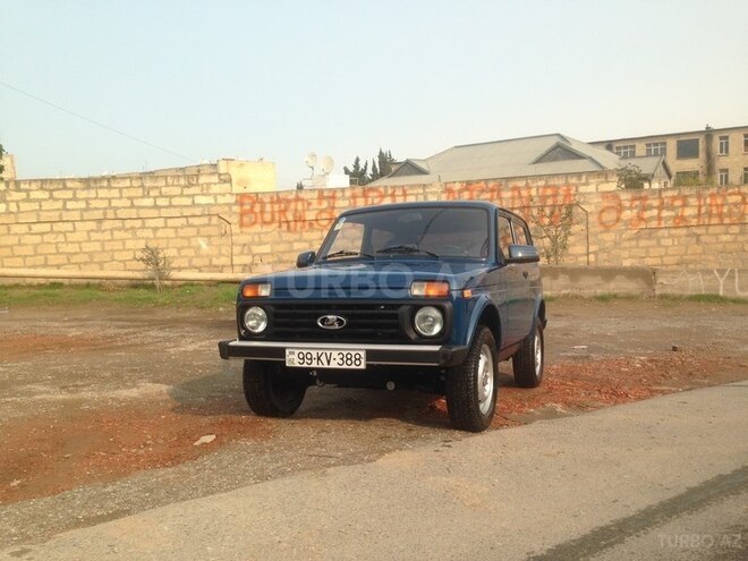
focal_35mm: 33
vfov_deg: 42.9
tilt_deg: -5.6
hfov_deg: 55.4
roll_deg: -0.1
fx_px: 713
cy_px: 280
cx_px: 374
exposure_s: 1/874
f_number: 2.4
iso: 50
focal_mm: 4.12
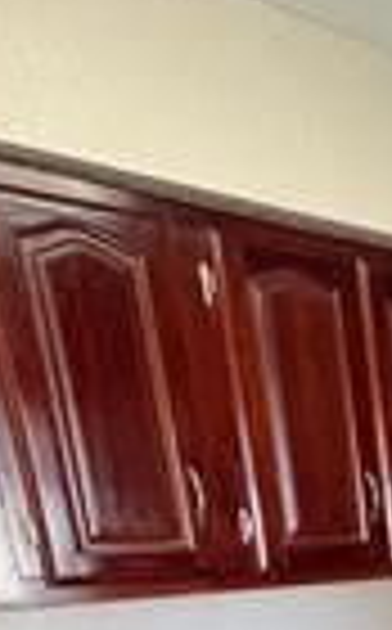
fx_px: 875
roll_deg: +1.5
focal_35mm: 51
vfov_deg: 32.5
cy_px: 760
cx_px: 676
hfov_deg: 19.7
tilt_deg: -14.5
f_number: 2.2
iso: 800
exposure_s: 1/60
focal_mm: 2.22
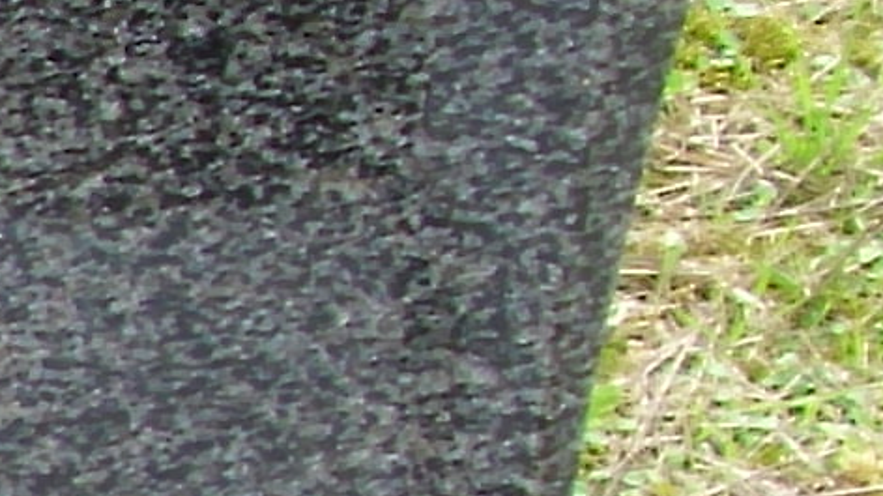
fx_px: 6904
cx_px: -1614
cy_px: 1422
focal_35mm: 295
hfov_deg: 6.7
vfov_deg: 4.0
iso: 50
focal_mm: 6.2
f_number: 3
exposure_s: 1/122
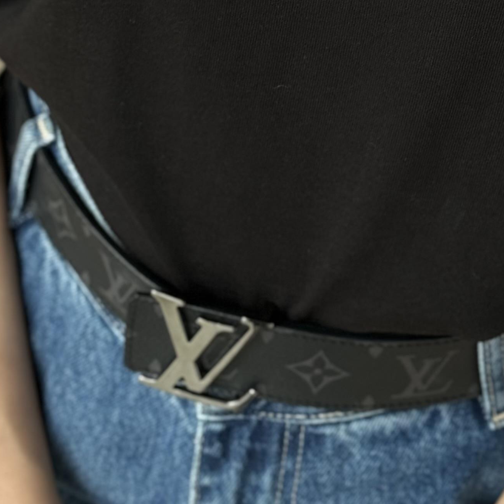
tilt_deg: -33.8
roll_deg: -5.9
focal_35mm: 131
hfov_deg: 13.3
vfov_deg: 13.1
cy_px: -50
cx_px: 412
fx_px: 2158
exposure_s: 1/60
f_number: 1.78
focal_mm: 6.86
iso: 200
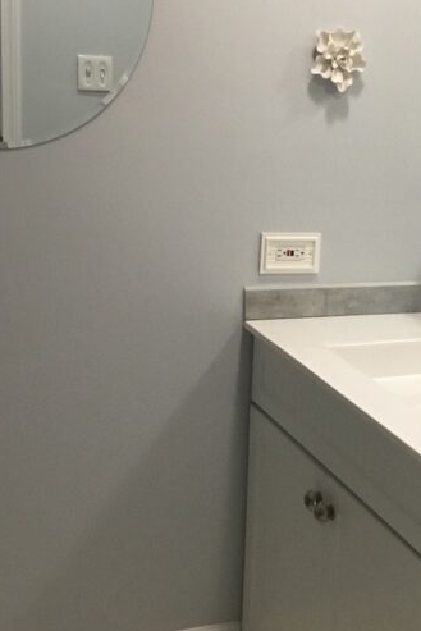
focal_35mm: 67
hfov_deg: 20.0
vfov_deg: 30.1
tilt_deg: -14.8
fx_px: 1174
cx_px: 374
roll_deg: -3.1
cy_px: 343
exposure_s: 1/30
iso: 125
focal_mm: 3.3
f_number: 2.4
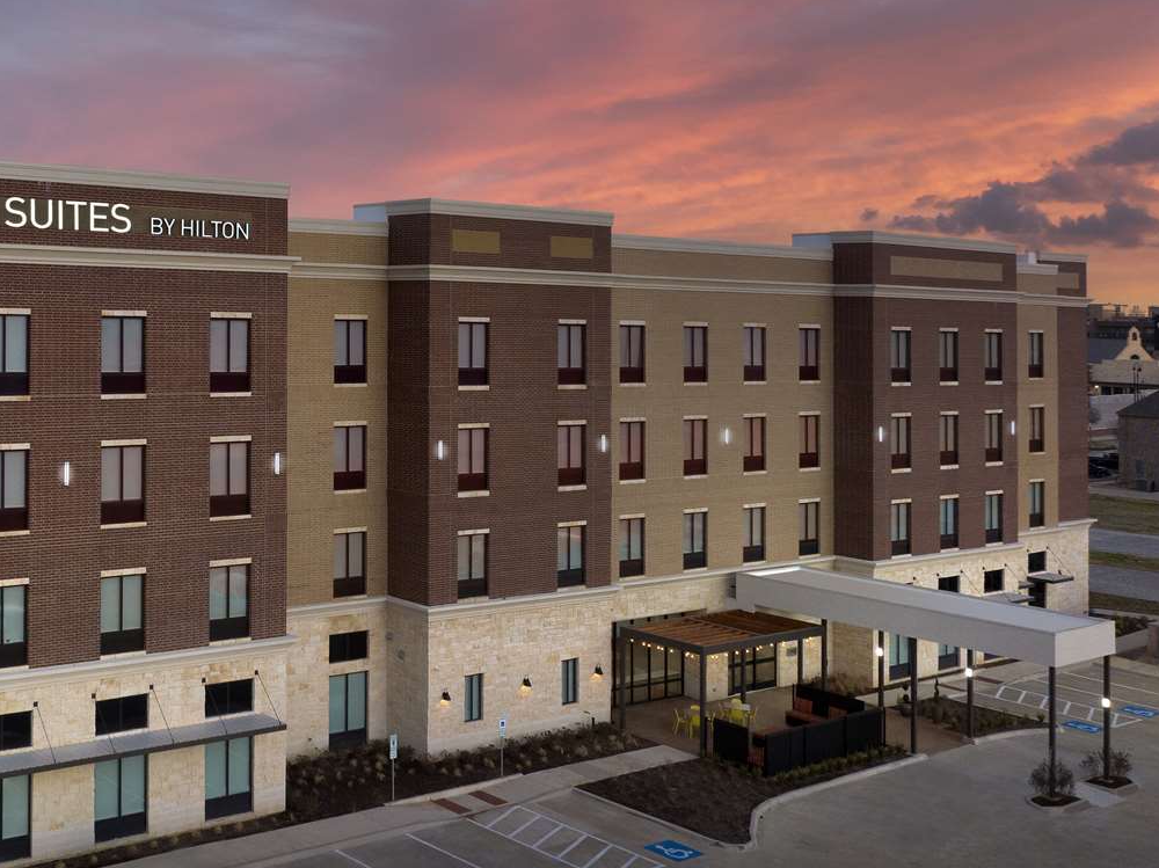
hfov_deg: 50.2
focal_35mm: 36
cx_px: 364
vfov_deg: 39.6
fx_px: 1205
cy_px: 462
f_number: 3.5
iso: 400
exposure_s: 1/160
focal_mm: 12.29
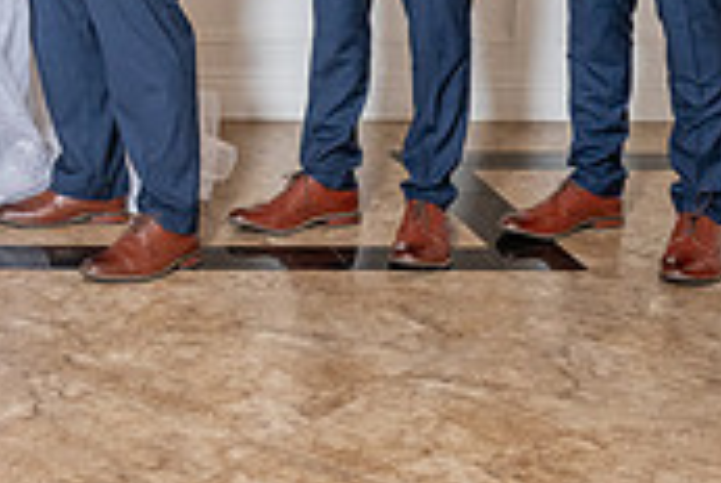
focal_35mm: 104
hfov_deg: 18.1
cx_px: -261
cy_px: -181
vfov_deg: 12.7
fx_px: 2086
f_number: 4.5
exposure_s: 1/160
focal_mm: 28
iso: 640
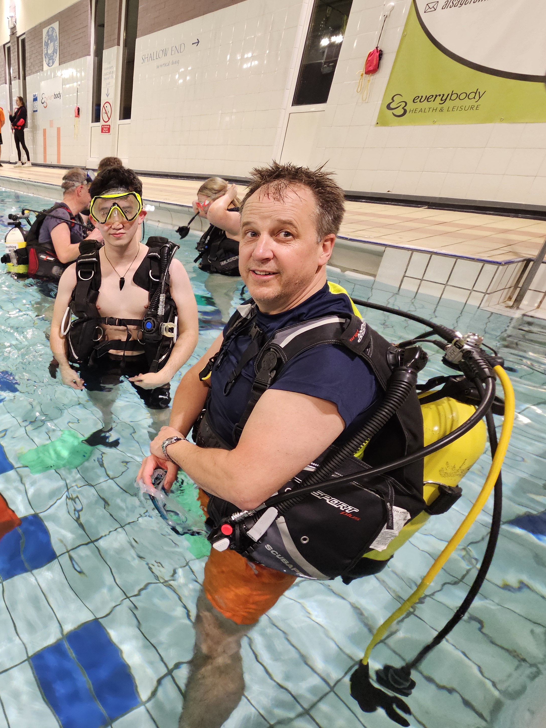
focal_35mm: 18
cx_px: 71
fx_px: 379
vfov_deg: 87.7
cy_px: 358
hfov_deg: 62.1
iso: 250
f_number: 2.2
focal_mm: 2.2
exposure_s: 1/50
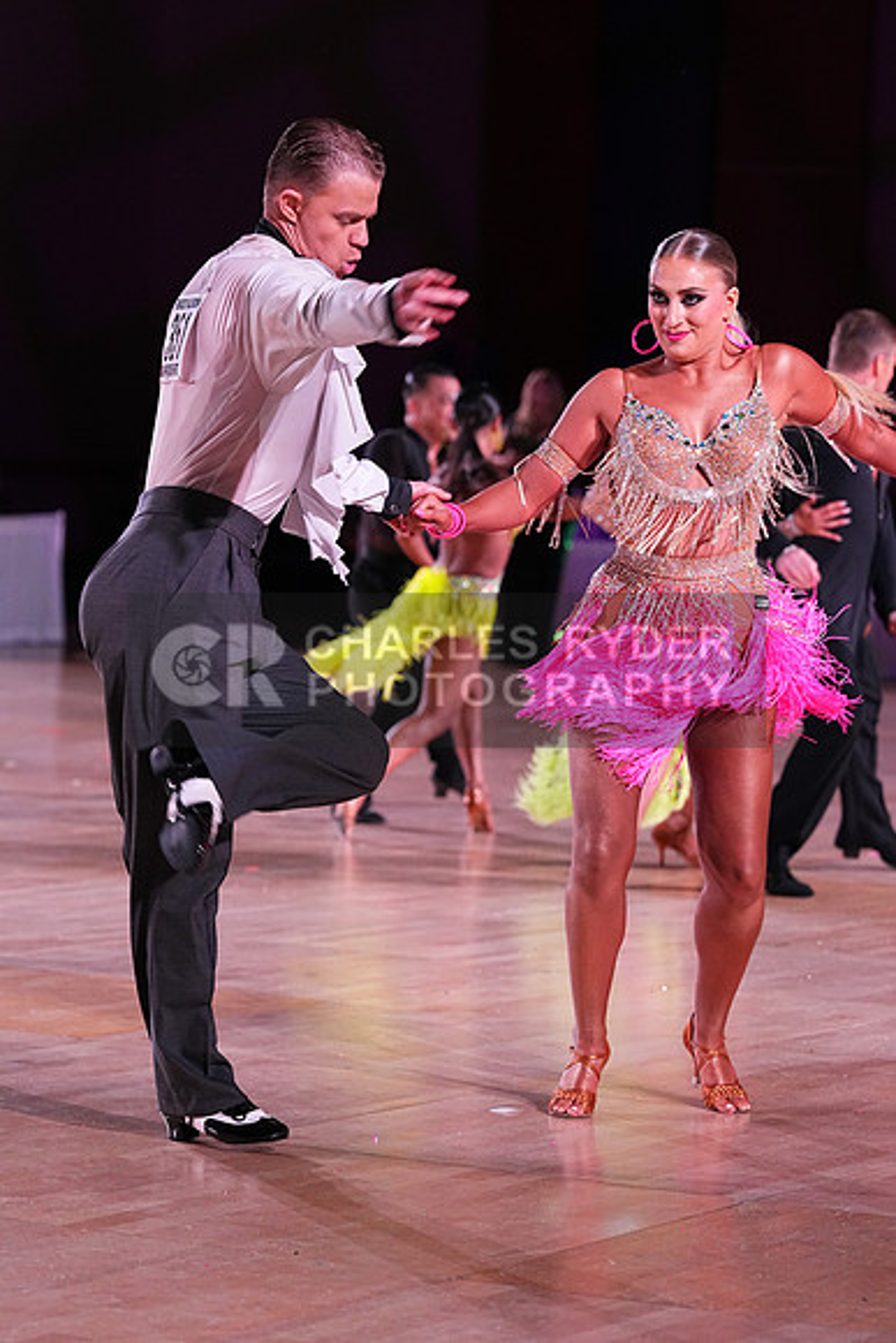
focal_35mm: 128
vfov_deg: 16.0
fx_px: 4775
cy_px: 672
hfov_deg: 10.7
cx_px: 448
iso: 4000
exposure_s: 1/320
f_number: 4.5
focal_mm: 128
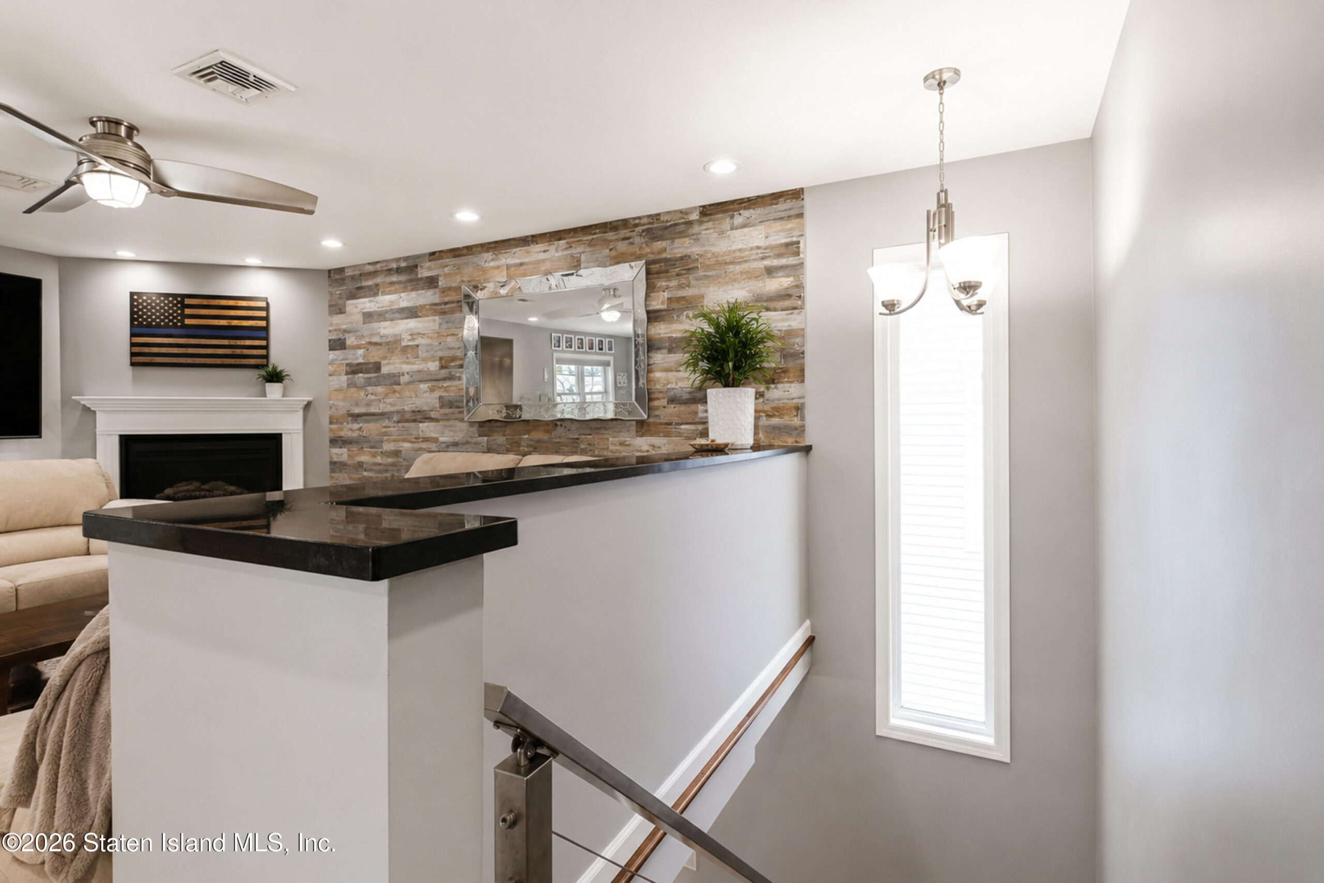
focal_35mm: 15
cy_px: 442
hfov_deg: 100.4
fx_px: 552
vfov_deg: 77.3
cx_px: 662
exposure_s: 1/40
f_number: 8
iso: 2000
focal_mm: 10
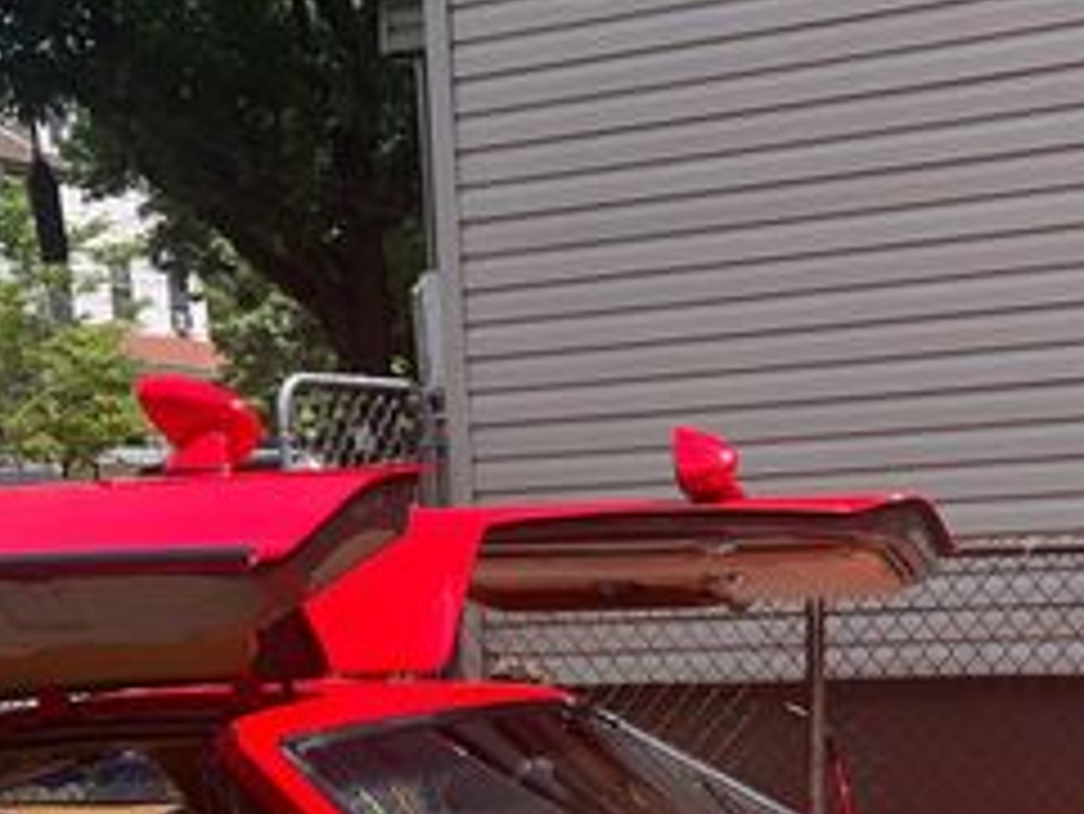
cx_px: 670
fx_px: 2162
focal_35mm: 69
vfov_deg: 19.6
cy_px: 1075
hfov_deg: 28.1
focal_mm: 5.1
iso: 50
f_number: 1.6
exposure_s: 1/1992
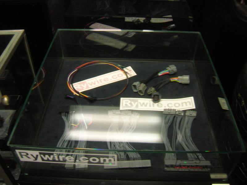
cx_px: 124
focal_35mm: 34
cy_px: 92
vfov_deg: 41.8
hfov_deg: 54.0
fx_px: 242
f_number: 2.9
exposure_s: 1/4
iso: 144
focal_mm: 5.7
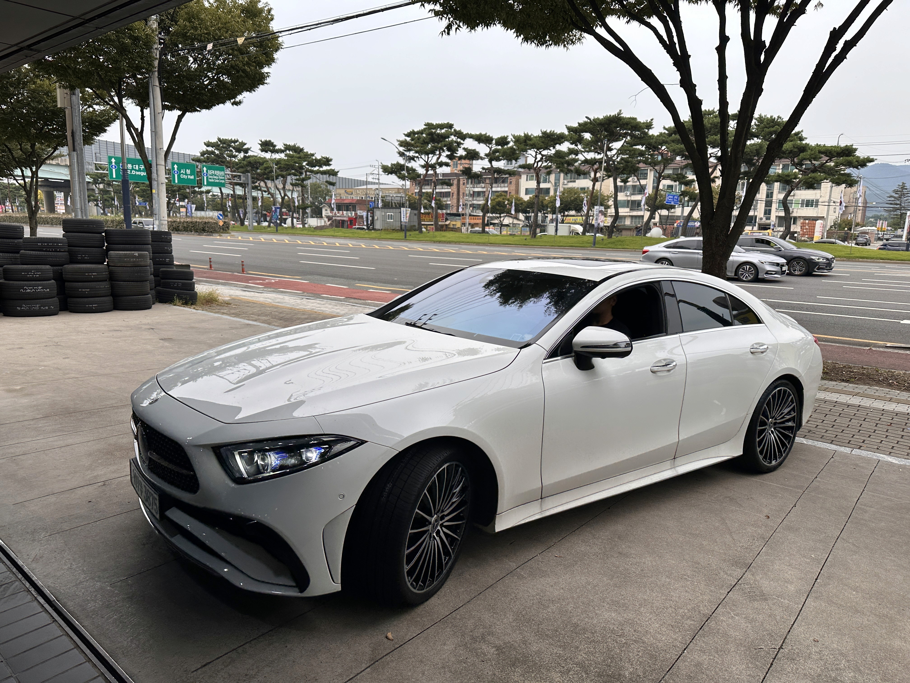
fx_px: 631
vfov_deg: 56.8
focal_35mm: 24
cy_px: 342
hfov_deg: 71.6
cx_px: 455
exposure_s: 1/1019
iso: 80
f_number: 1.78
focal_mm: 6.86
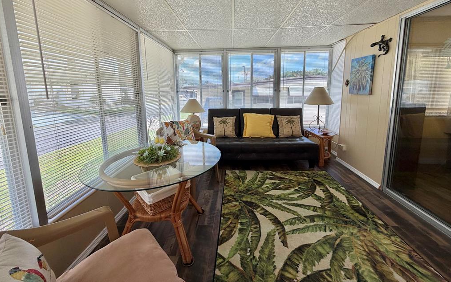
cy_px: 114
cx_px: 224
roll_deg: +0.3
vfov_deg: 74.0
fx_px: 184
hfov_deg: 101.5
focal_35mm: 15
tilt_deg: -7.8
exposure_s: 1/120
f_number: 2.2
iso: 40
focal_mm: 2.22
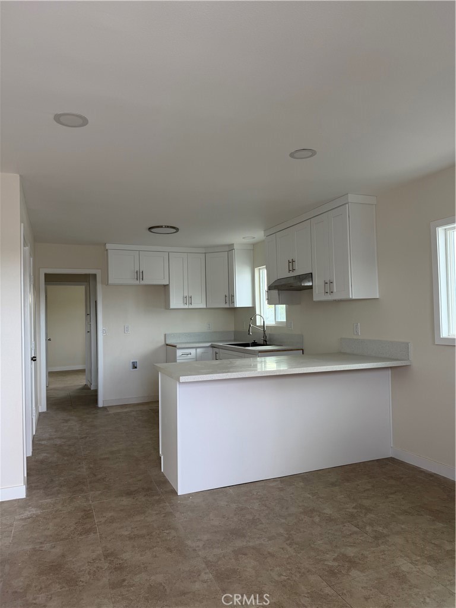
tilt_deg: +1.4
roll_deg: +0.9
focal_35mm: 24
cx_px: 228
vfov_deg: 71.6
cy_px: 304
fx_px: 422
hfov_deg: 56.8
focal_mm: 6.76
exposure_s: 1/121
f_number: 1.78
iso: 80
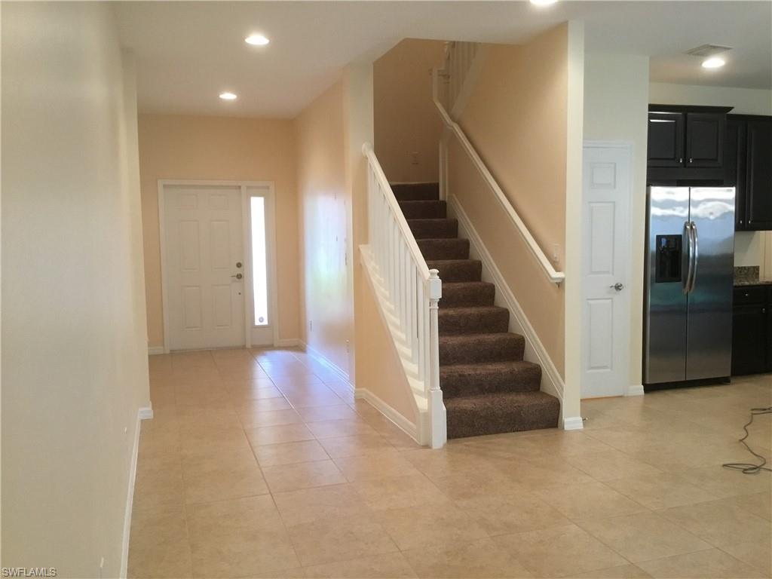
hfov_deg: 58.4
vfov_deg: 45.4
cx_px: 386
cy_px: 290
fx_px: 691
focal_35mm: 31
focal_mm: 3.3
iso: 125
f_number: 2.4
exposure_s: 1/30
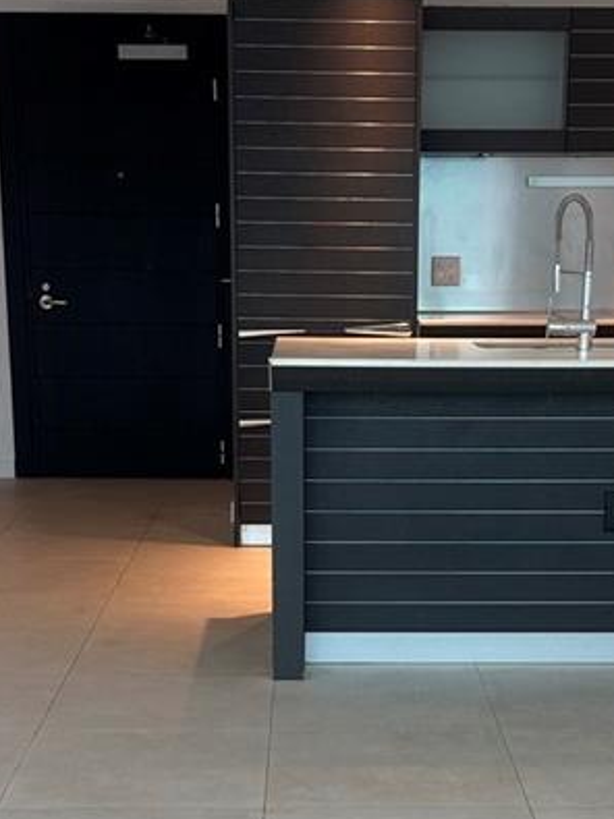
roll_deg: -0.8
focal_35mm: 73
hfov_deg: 20.1
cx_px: 351
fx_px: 1727
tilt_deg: -12.5
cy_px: 668
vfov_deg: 26.2
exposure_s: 1/120
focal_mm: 6.86
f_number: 1.78
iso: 80
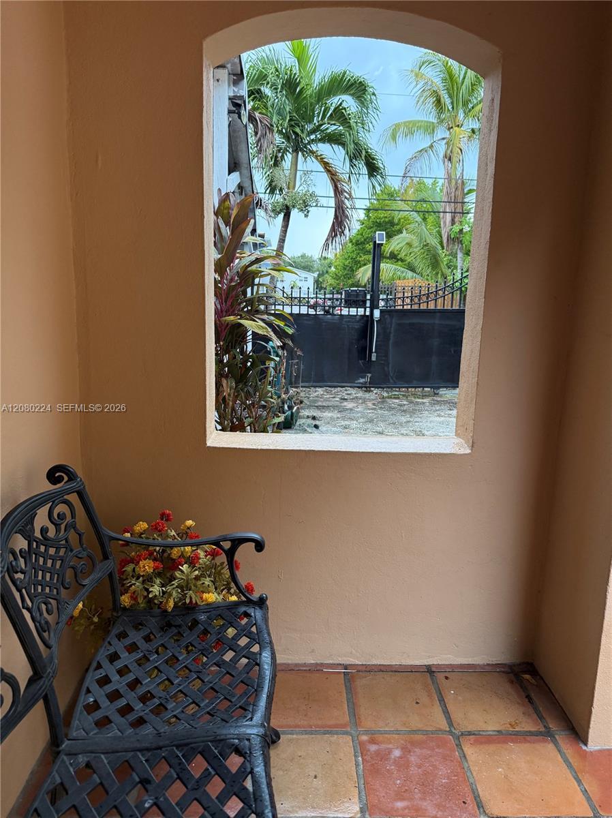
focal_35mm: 24
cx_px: 306
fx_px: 567
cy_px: 409
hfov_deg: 56.7
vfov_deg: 71.6
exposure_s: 1/86
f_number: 1.78
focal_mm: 6.76
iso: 200
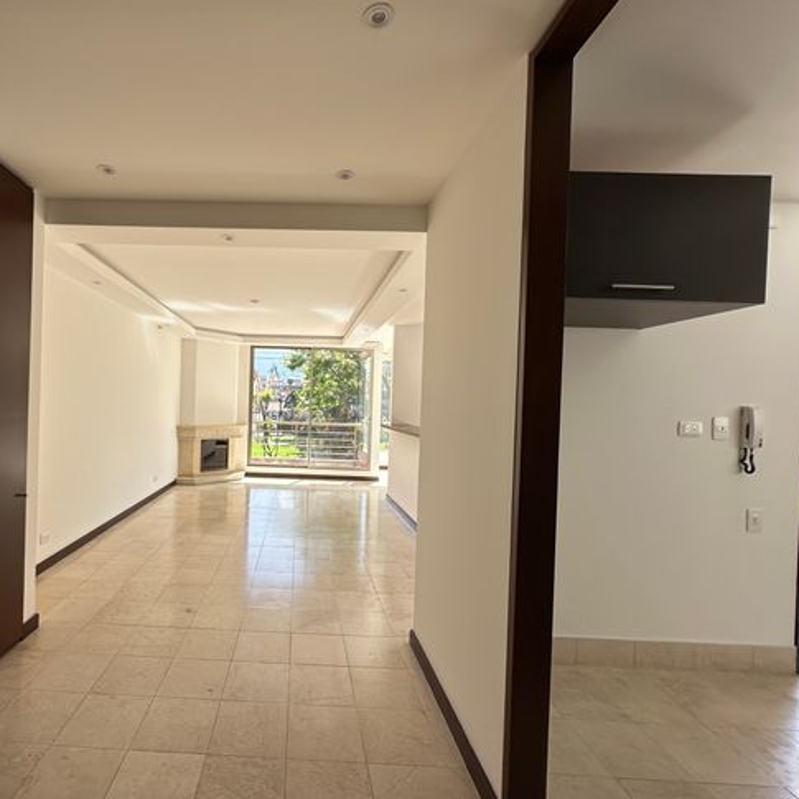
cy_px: 407
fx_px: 444
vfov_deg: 84.0
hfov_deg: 81.9
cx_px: 286
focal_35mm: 17
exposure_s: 1/352
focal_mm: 2.22
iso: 40
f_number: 2.2
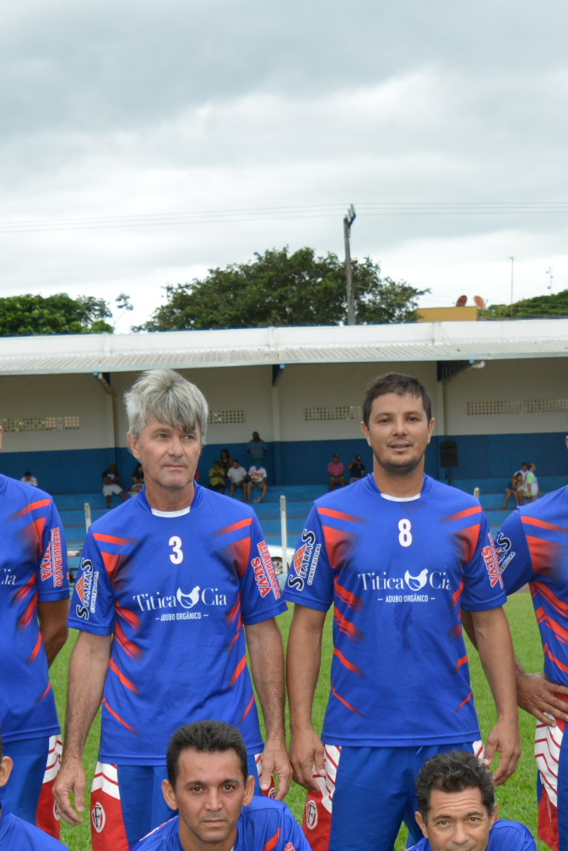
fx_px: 2105
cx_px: 327
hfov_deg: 15.4
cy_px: 828
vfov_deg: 22.1
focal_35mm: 89
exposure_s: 1/200
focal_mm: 20
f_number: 4
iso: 100
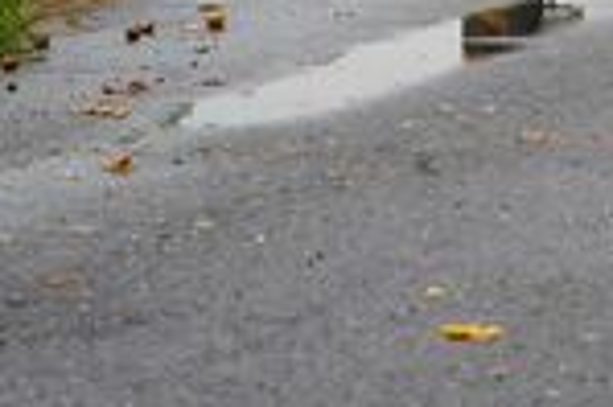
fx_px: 3572
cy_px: -308
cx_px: 971
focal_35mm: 210
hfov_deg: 9.5
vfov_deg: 6.4
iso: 100
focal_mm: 52
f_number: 5.6
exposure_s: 1/100
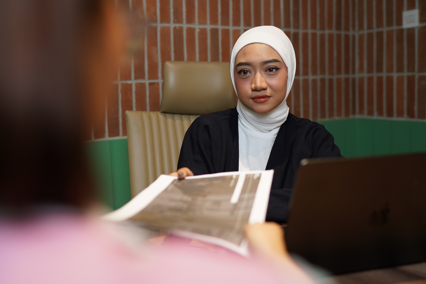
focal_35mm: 40
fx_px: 473
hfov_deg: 48.4
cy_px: 125
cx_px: 195
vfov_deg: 33.4
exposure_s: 1/125
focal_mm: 35
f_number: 2
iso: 250
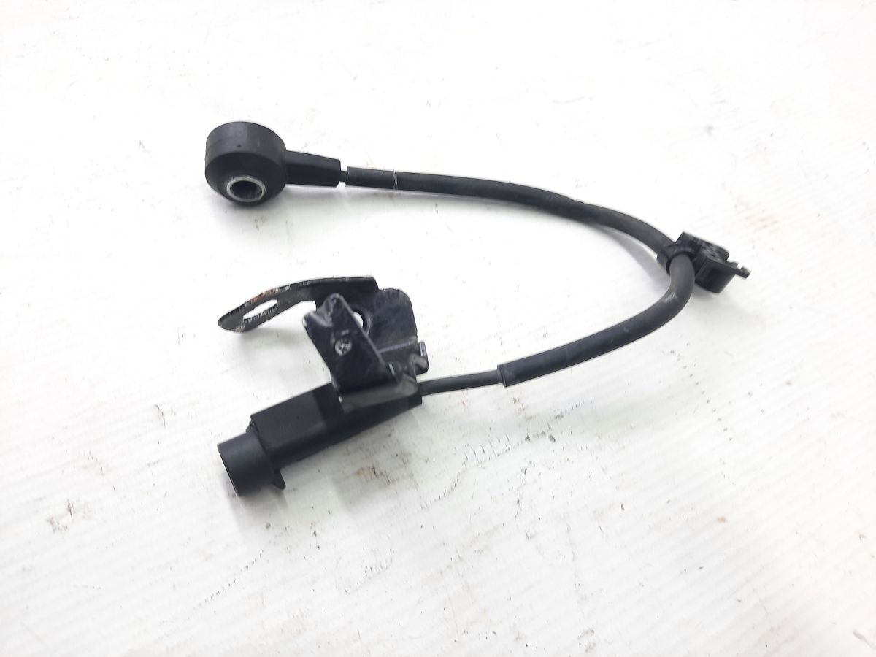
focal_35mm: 25
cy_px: 328
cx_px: 438
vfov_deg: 54.9
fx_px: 633
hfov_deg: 69.4
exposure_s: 1/50
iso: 80
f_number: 2
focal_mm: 4.6
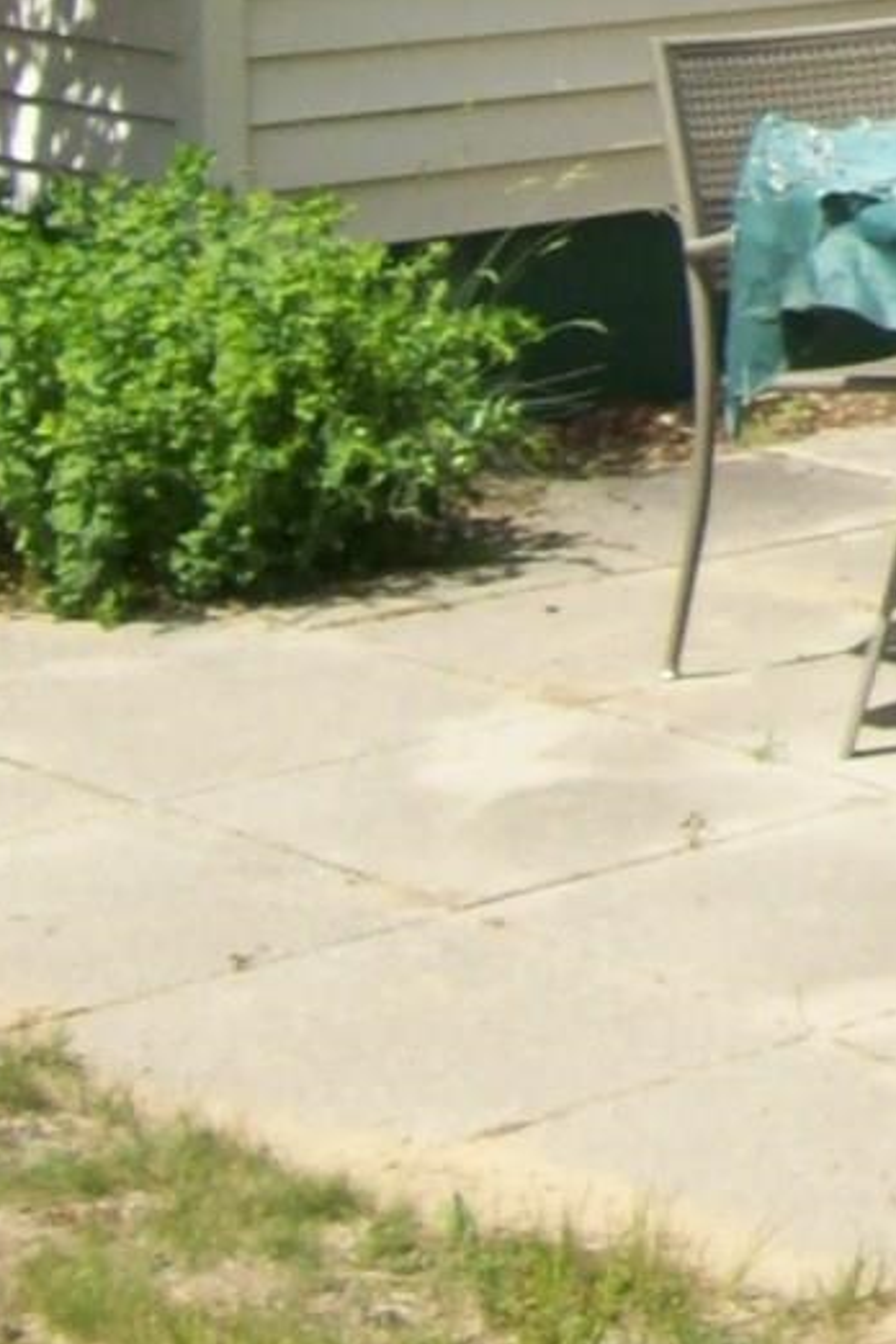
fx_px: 5488
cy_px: -458
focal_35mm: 147
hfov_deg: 8.5
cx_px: 2194
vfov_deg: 13.4
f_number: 4.8
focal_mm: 6
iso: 80
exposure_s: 1/341
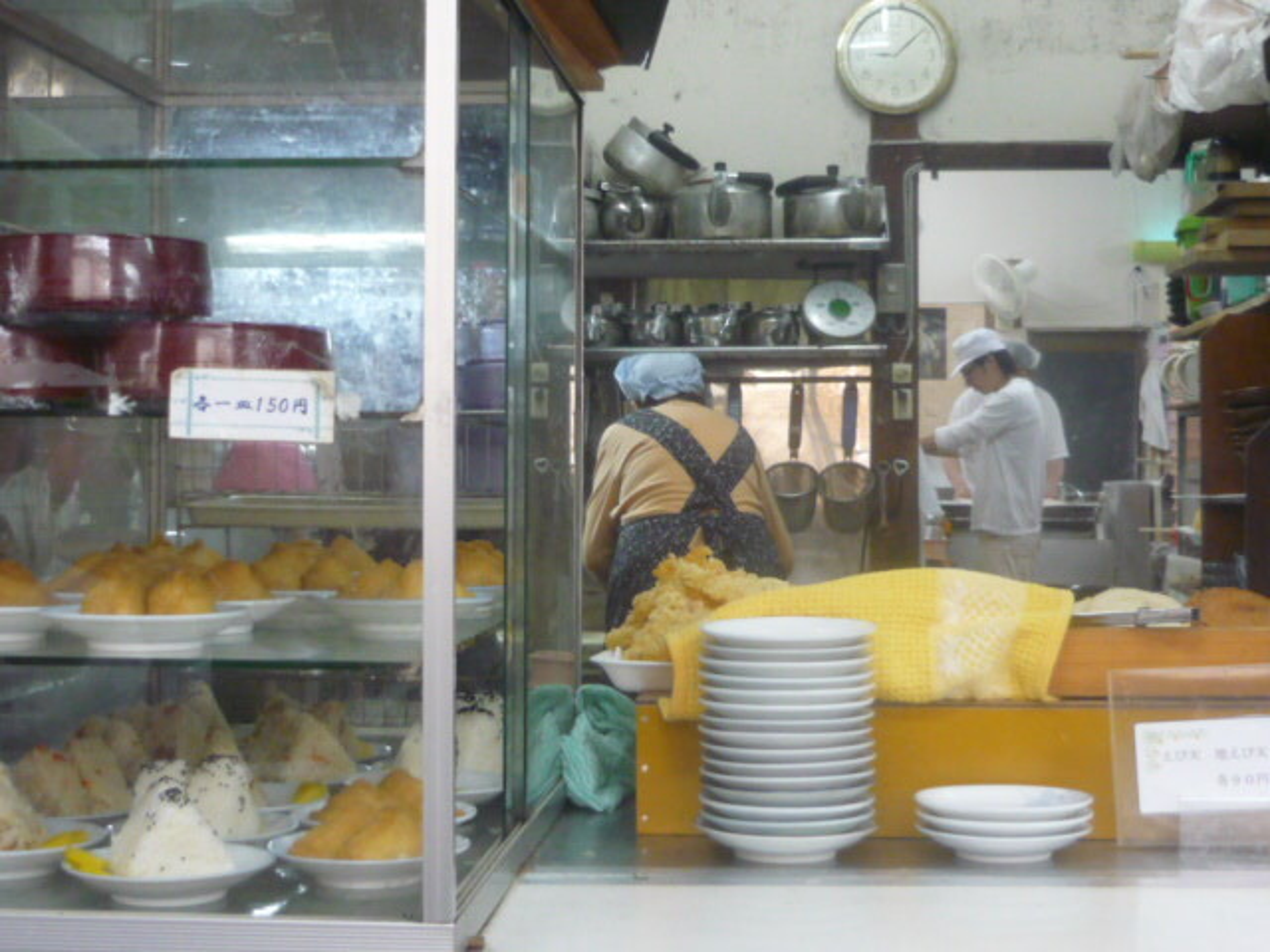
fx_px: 2238
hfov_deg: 31.7
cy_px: 476
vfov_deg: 24.0
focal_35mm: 61
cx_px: 635
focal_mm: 6.3
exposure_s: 1/30
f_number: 2.9
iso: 320
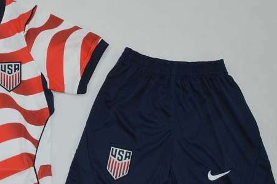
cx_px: 57
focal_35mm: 64
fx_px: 492
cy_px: 110
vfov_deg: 21.2
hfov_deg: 30.7
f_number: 25
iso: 3200
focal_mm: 24
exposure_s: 1/200
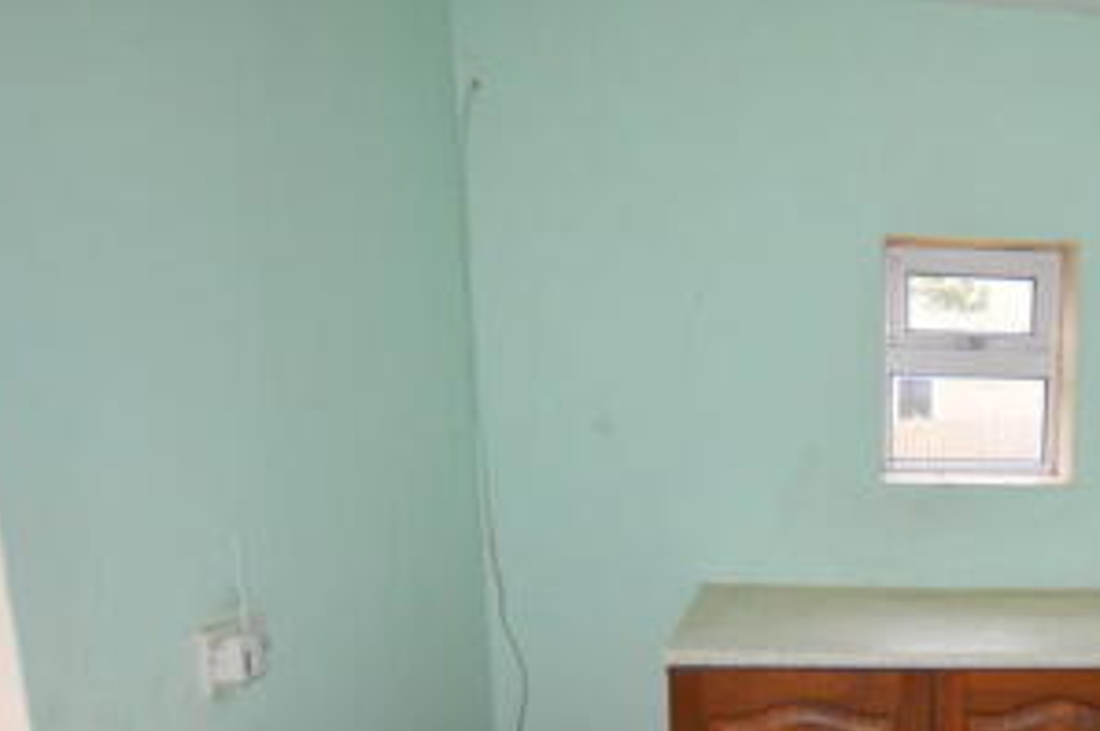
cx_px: 1004
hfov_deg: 50.4
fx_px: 1007
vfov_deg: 38.3
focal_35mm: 33
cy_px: 594
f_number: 4
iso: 400
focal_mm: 10
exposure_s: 1/80
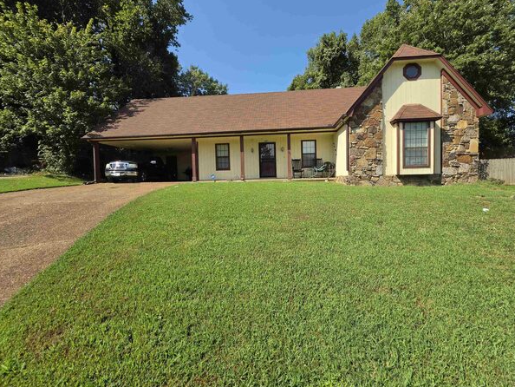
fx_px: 208
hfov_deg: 102.0
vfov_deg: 85.7
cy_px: 186
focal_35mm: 14
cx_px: 268
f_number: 1.9
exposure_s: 1/1465
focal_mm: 2.2
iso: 40
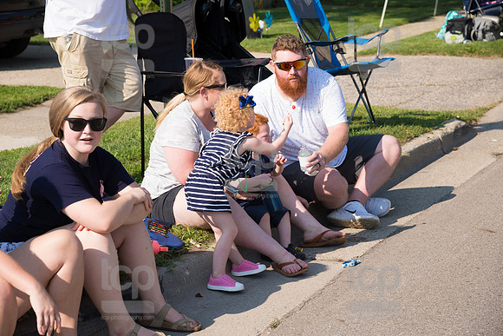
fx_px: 1188
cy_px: 168
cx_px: 252
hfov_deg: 23.9
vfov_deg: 16.1
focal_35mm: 85
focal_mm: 85
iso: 320
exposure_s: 1/800
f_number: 6.3
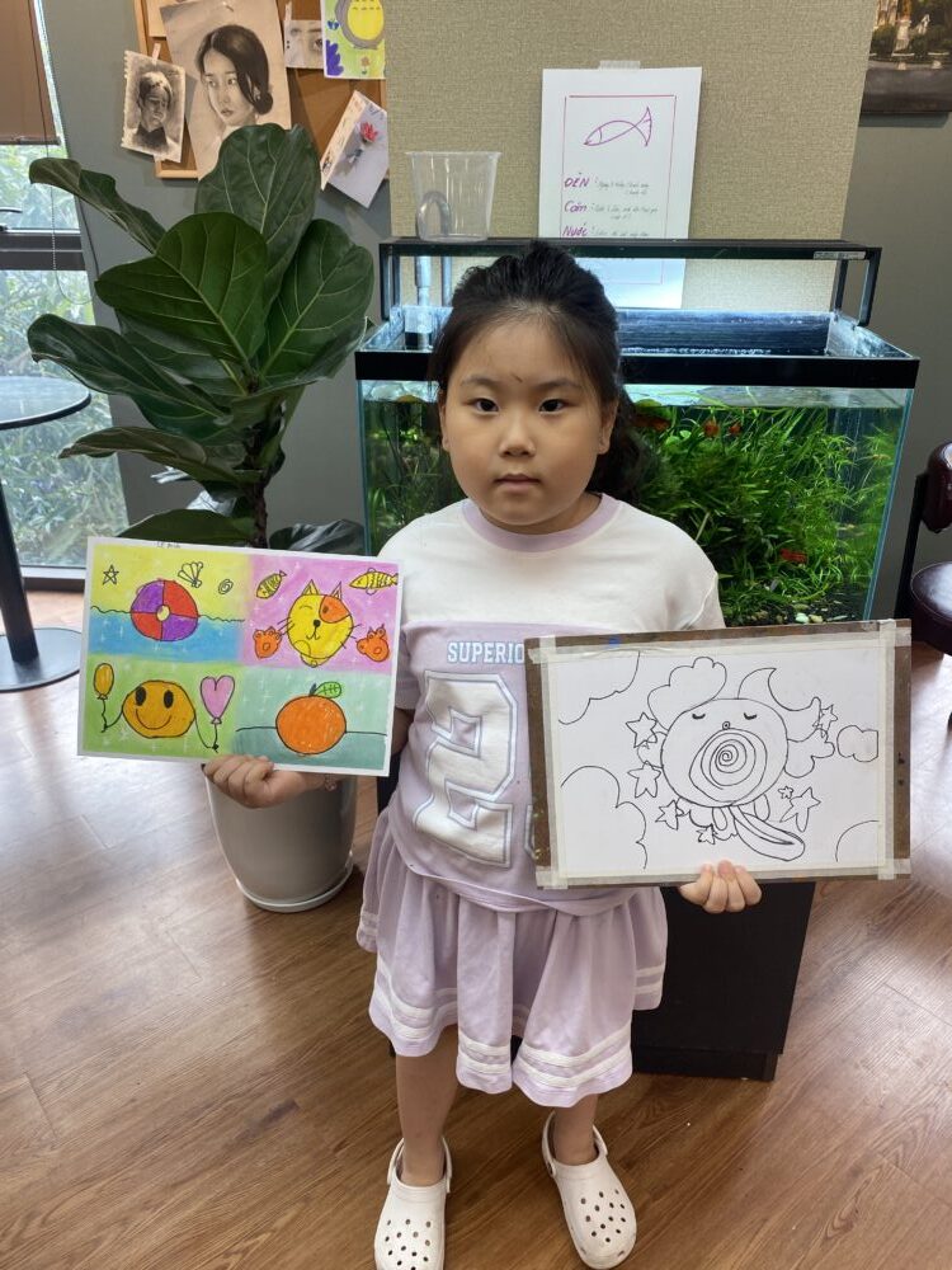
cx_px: 476
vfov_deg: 67.3
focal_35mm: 26
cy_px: 635
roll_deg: +1.1
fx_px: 953
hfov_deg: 53.1
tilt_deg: -26.4
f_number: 1.8
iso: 50
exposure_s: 1/122
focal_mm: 4.25
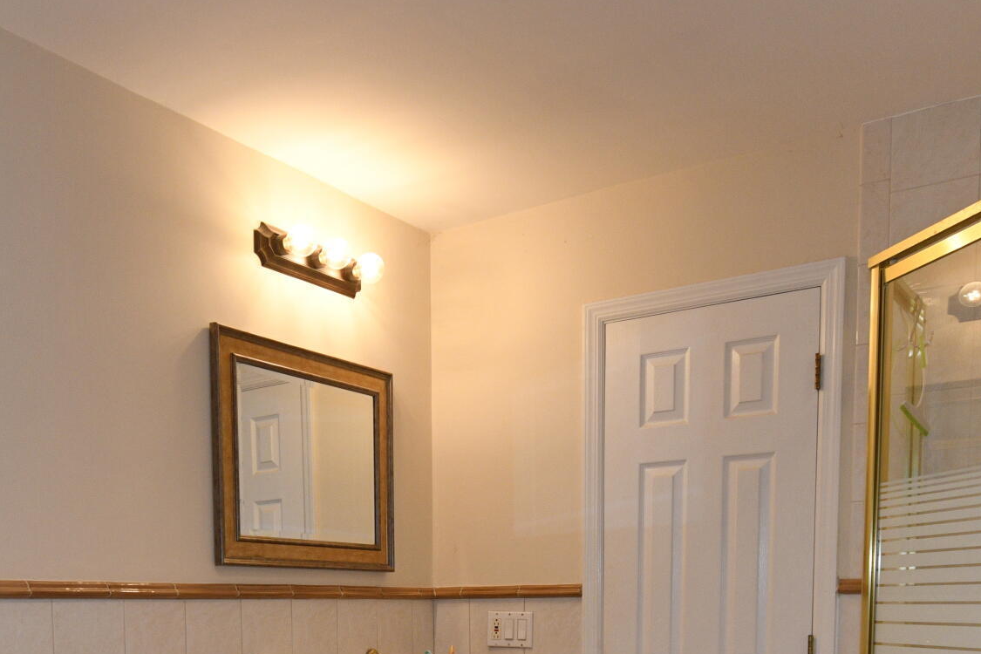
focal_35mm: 40
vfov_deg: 30.0
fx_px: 1090
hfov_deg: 48.0
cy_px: 722
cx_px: 372
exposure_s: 1/80
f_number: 7.1
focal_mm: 15
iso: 800
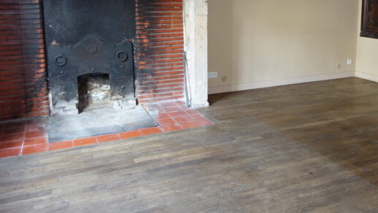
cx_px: 251
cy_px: 51
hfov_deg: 53.0
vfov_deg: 31.4
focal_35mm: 37
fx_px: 371
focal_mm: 8.8
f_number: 1.8
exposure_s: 1/30
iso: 200
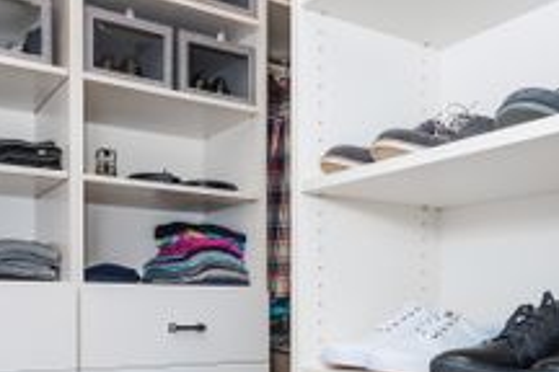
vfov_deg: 33.7
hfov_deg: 50.0
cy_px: 314
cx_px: 197
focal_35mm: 38
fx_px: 590
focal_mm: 16
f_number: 8
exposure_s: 1/10
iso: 100
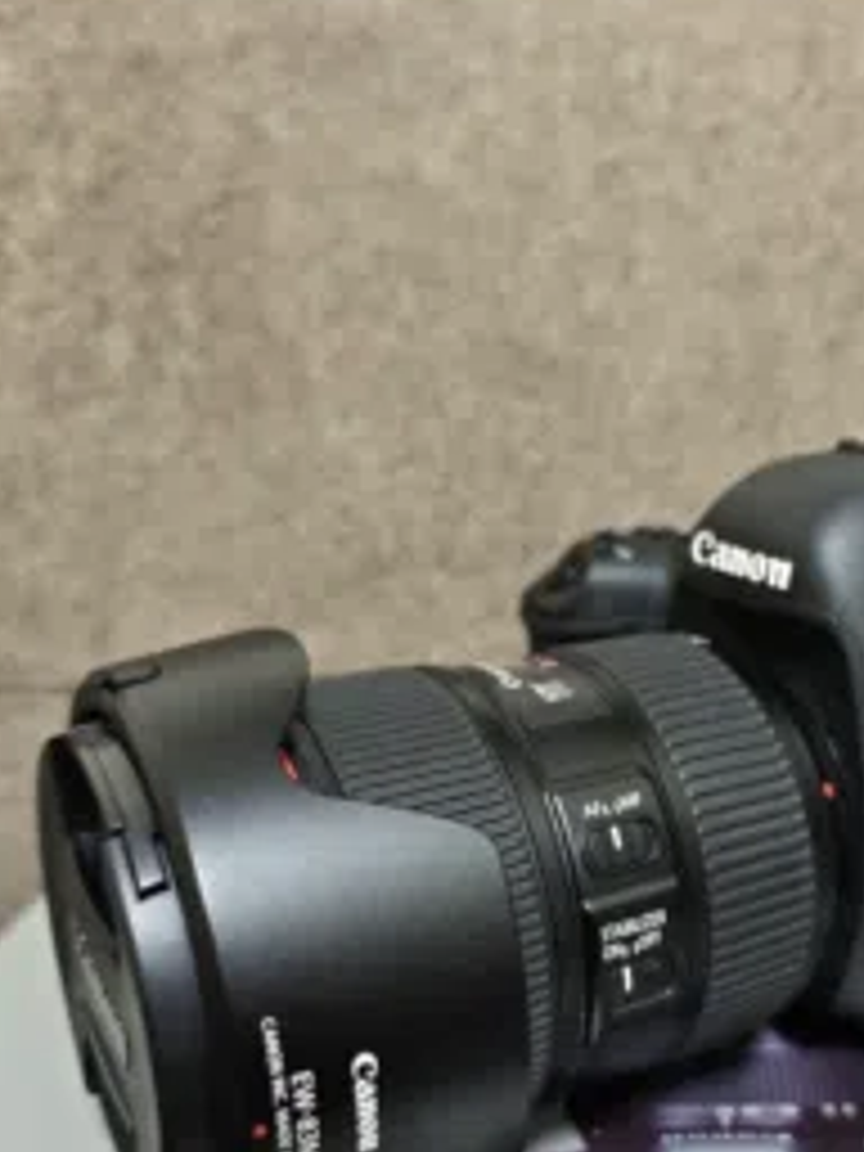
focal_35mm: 36
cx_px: 657
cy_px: 688
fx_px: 1198
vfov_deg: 51.0
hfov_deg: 38.5
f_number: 1.67
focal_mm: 8.71
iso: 160
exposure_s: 1/50
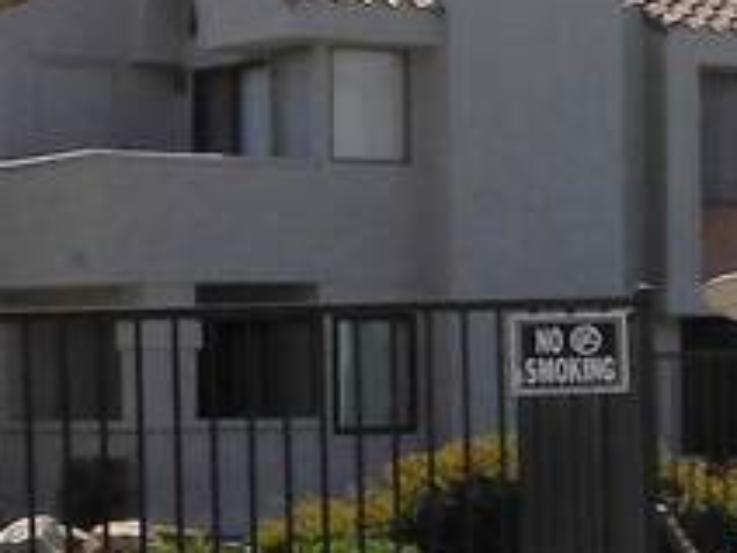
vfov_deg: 9.8
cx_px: 1446
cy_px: 463
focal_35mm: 151
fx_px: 3215
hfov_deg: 11.8
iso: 80
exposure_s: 1/1250
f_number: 3.7
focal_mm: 4.5
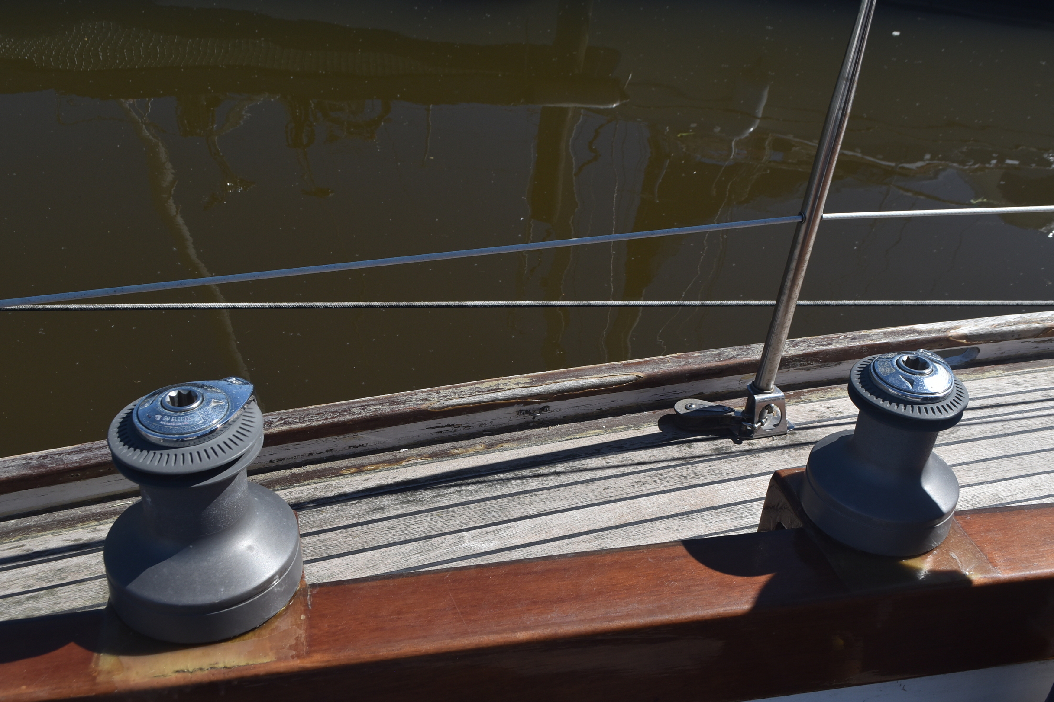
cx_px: 520
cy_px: 353
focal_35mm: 37
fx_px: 1083
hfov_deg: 51.9
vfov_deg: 35.9
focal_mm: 24
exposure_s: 1/400
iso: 200
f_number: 10
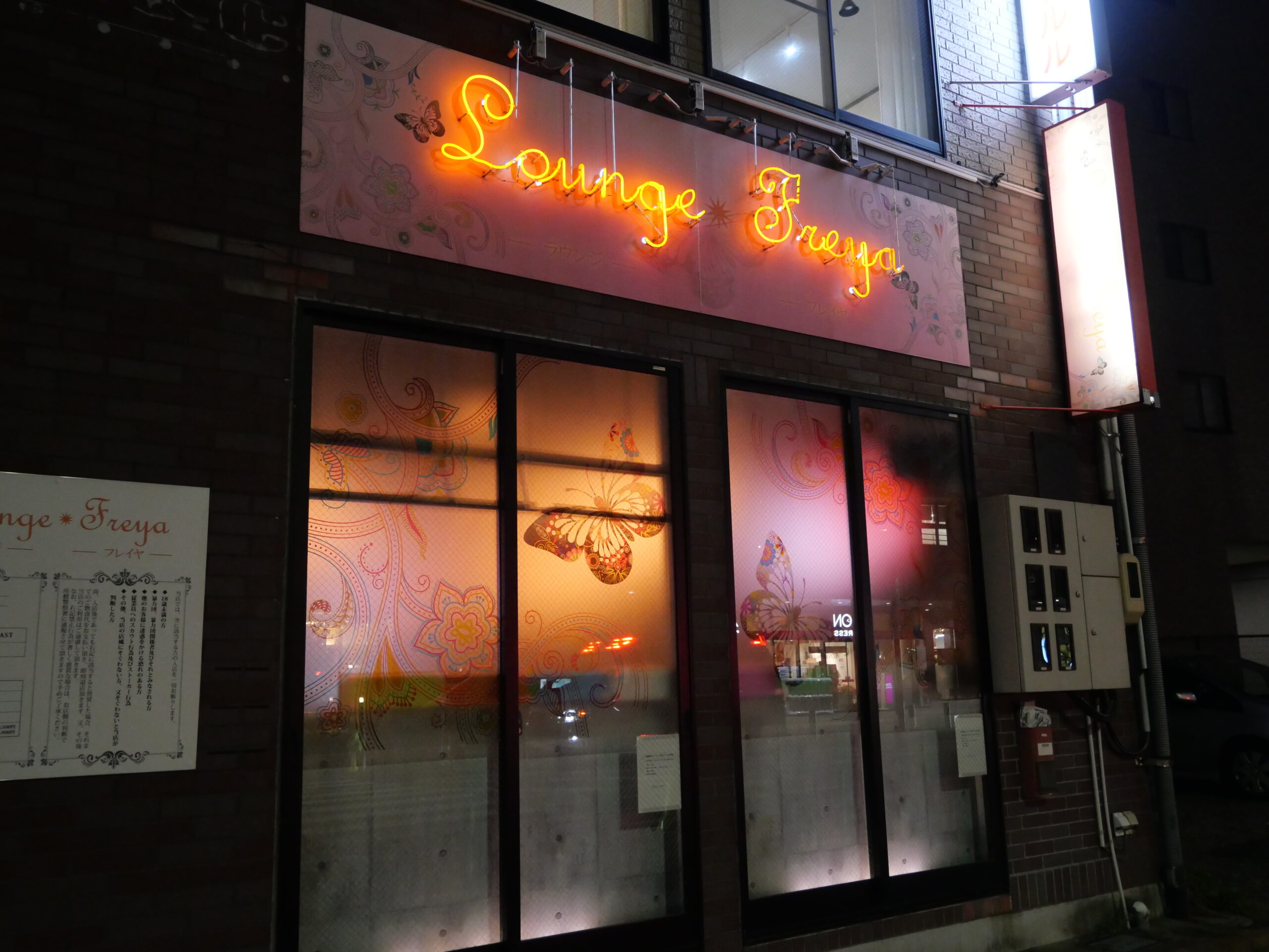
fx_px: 1100
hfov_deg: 60.0
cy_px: 476
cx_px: 634
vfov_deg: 46.8
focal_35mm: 30
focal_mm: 15
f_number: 3.8
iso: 3200
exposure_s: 1/40
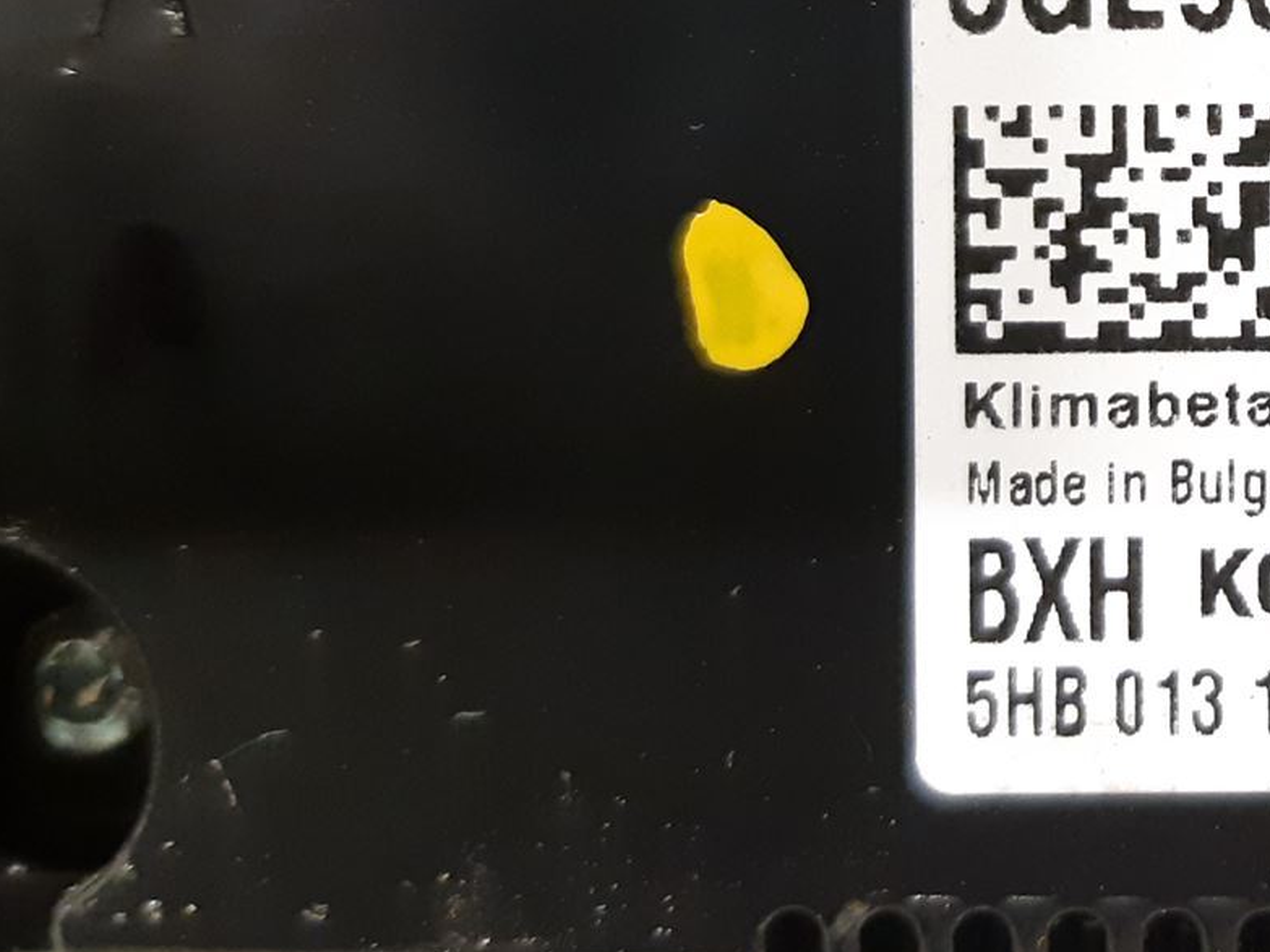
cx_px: 1473
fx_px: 2494
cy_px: 115
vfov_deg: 21.2
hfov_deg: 25.9
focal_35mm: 68
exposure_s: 1/33
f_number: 1.7
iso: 250
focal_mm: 3.93
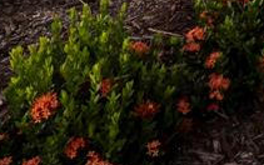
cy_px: -228
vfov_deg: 13.4
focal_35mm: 72
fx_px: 518
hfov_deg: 21.5
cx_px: 442
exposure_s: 1/1.67
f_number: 10
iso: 400
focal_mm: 7
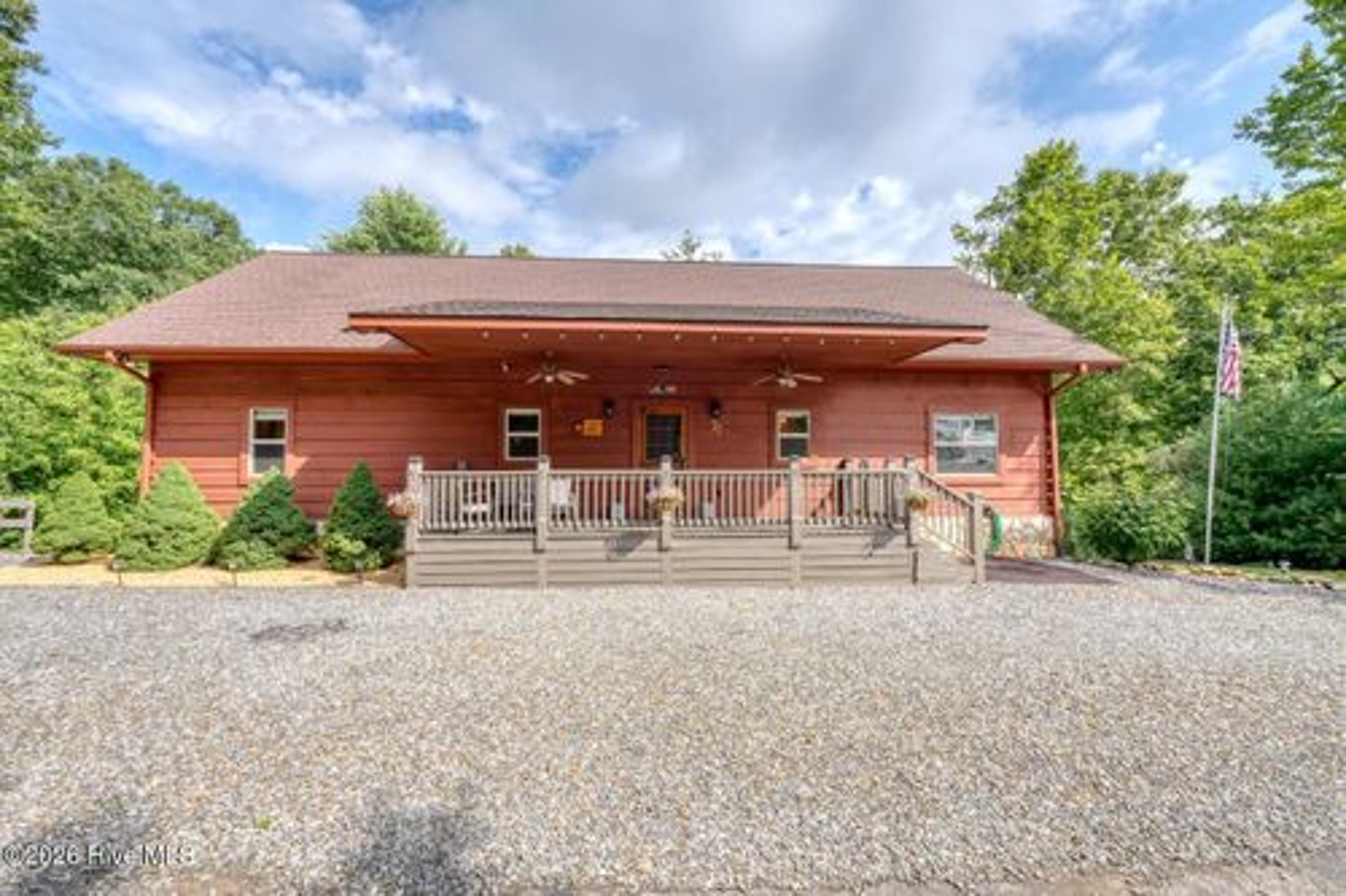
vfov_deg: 77.3
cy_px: 448
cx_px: 673
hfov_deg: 100.4
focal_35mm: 15
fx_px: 561
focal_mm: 10
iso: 100
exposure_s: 1/25
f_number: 8
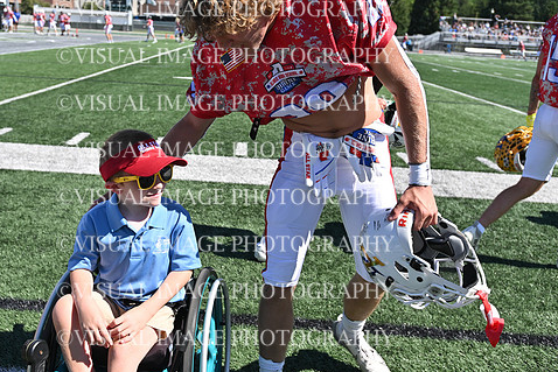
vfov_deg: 38.9
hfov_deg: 55.4
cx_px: 225
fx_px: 527
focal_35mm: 34
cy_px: 173
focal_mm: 28
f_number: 5.6
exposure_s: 1/1600
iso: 250
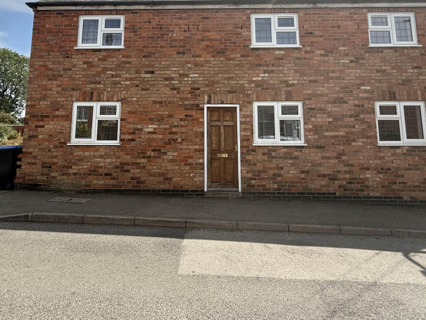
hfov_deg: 78.9
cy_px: 96
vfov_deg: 61.2
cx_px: 203
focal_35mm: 21
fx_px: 258
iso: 50
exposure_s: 1/1145
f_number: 2.2
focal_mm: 2.22
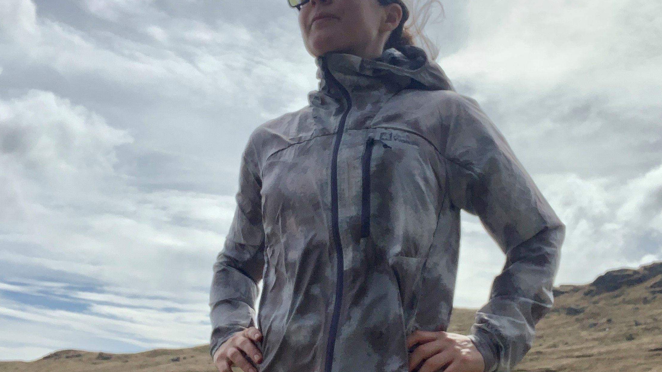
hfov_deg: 56.6
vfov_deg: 33.6
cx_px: 331
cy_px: 223
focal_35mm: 35
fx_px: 614
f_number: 2.2
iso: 16
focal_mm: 2.87
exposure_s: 1/2309
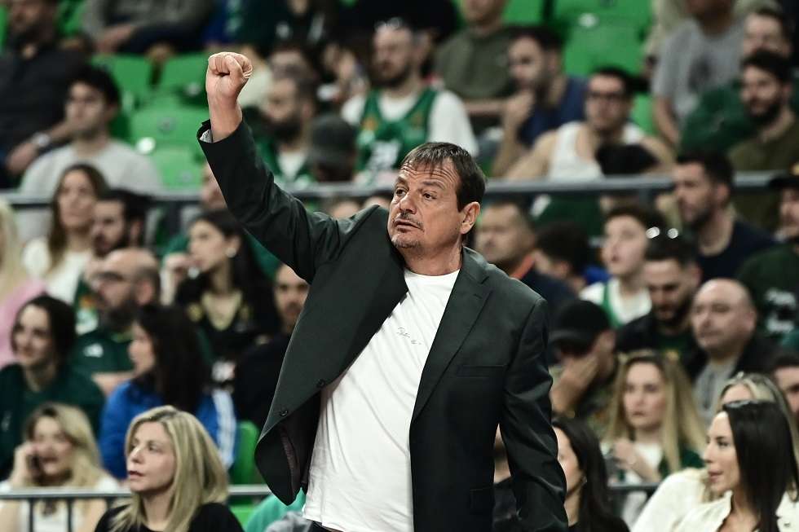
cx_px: 400
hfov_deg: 10.3
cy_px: 266
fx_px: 4438
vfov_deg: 6.9
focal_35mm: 200
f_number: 3.2
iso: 1600
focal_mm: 200
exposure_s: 1/1000
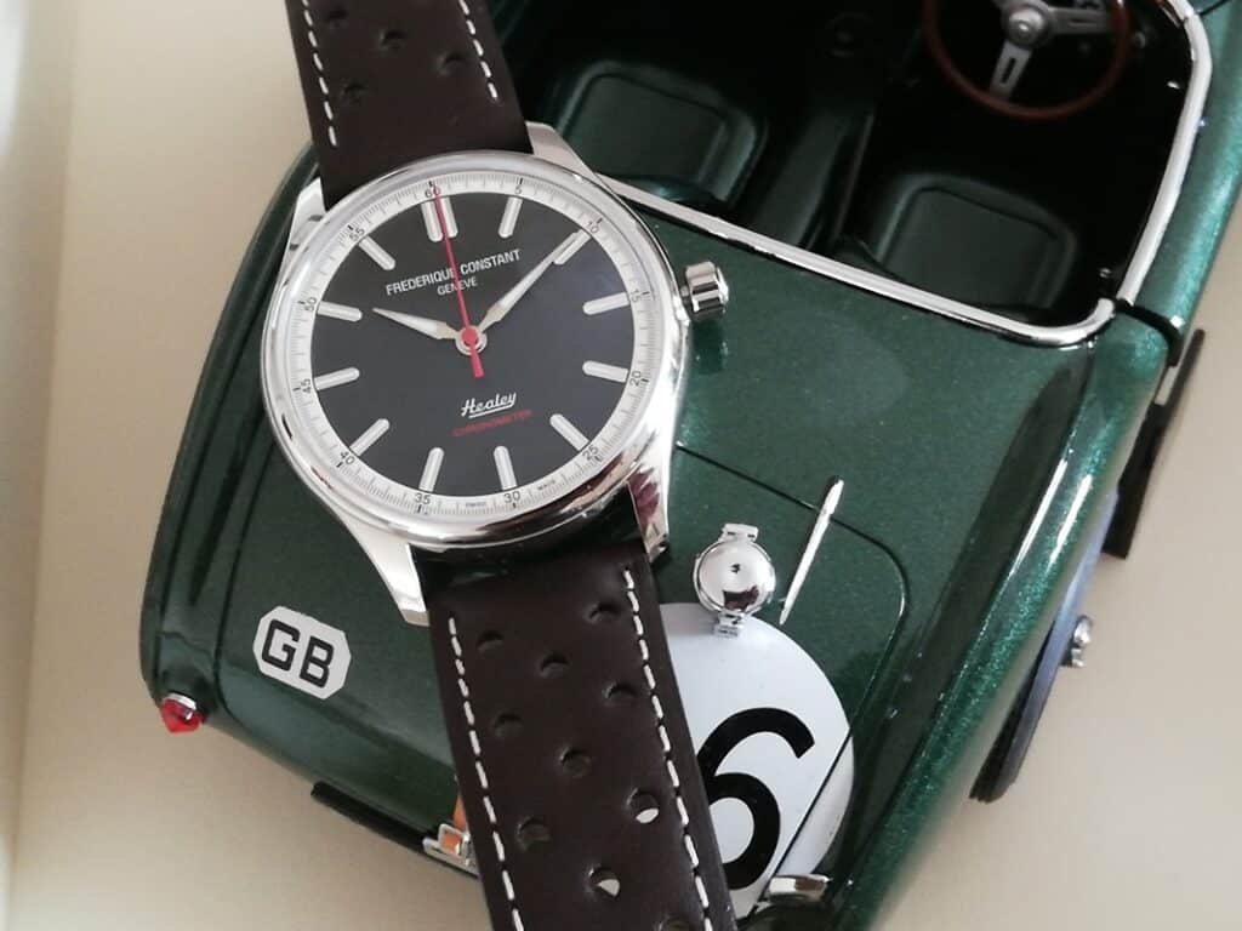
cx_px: 621
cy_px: 466
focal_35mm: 66
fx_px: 2368
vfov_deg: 22.3
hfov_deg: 29.4
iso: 800
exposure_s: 1/17.1
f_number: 2.2
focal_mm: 3.81
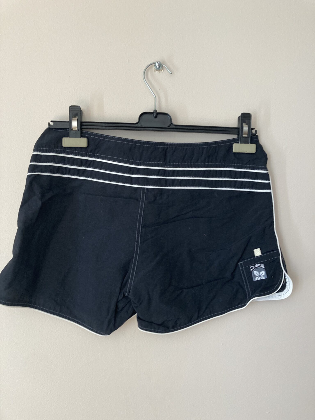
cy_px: 210
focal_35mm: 28
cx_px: 158
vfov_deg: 63.4
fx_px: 340
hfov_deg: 49.7
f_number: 1.8
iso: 100
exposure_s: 1/60
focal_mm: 3.99
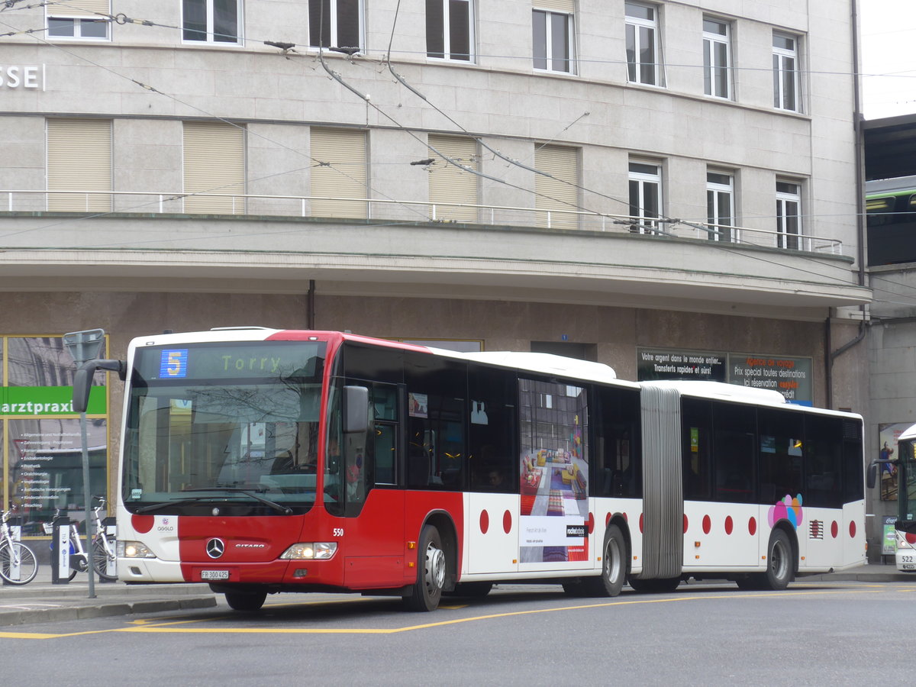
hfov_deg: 20.2
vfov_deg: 15.2
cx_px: 458
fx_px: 2567
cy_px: 344
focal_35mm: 97
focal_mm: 19.2
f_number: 4.7
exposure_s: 1/100
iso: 80
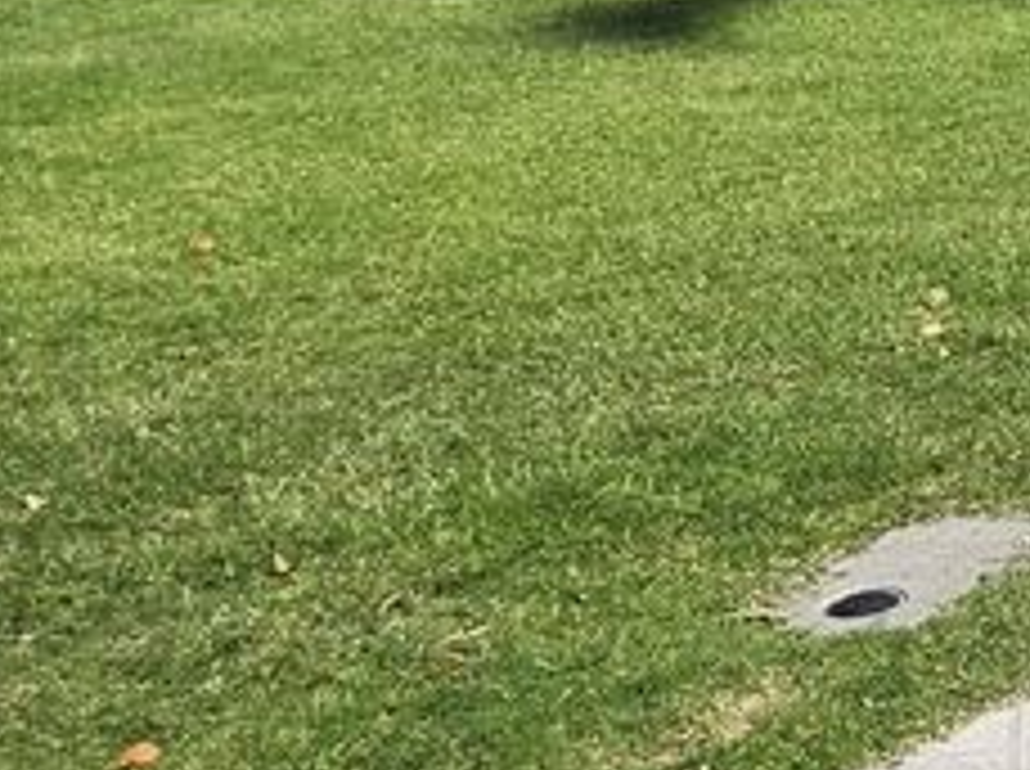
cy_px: -635
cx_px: 2262
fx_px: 3060
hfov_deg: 14.5
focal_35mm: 103
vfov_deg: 12.9
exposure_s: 1/2558
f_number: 1.8
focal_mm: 5.4
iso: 25
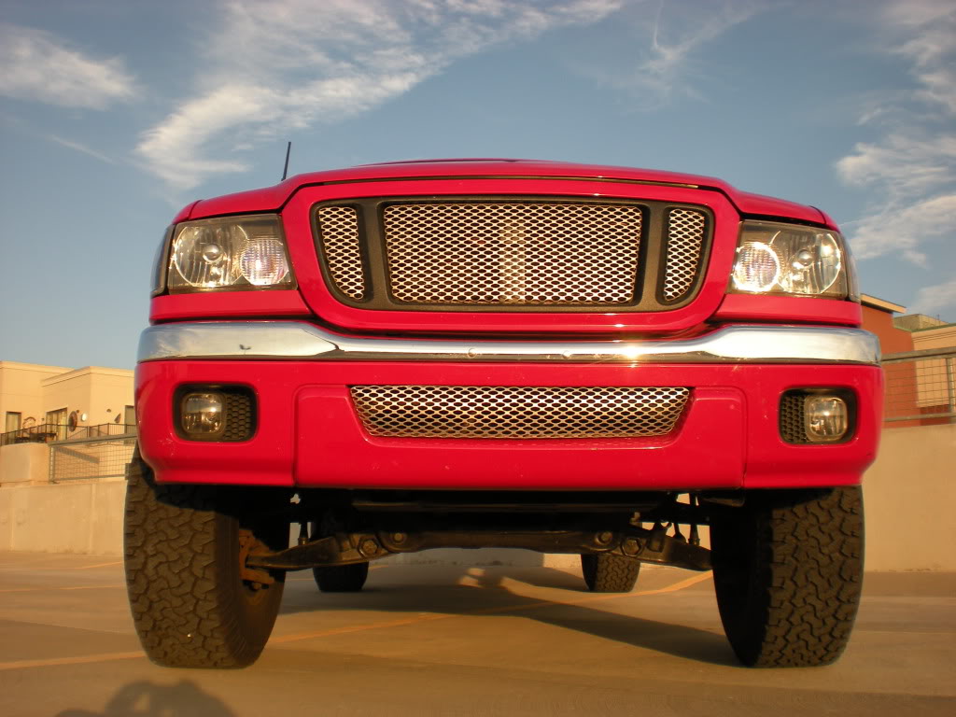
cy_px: 358
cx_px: 478
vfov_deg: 37.7
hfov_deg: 49.0
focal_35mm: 38
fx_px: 1049
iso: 64
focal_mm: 6.3
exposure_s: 1/153
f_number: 4.6
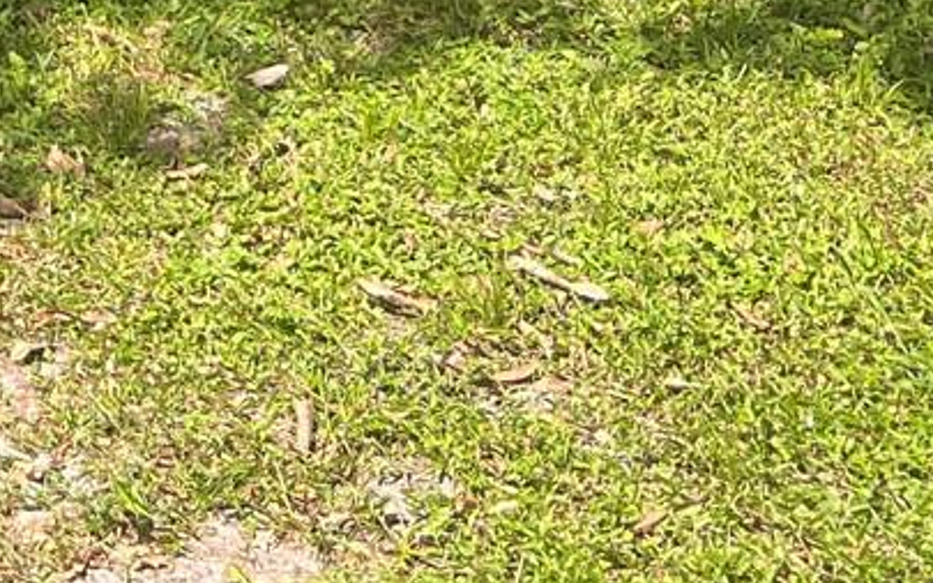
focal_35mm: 109
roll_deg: +1.9
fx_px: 2771
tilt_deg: -7.2
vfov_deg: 10.7
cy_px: -666
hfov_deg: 16.6
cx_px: -627
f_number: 1.5
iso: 50
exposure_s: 1/1209
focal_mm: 5.7
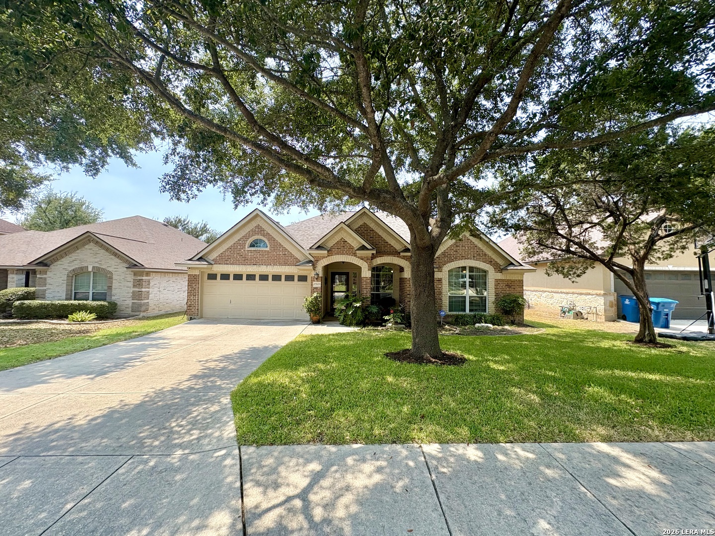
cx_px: 358
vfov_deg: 85.7
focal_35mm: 14
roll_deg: -0.5
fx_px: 289
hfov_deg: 102.1
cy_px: 268
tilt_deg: +3.7
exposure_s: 1/693
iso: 64
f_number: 2.2
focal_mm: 2.22
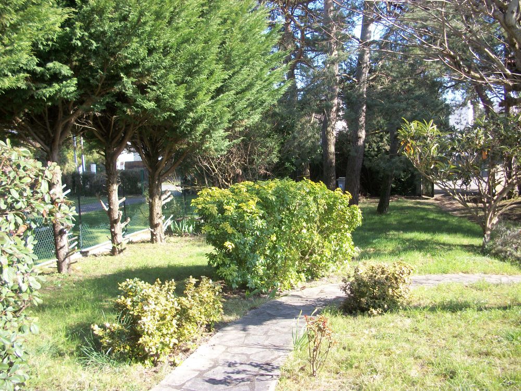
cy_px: 196
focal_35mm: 35
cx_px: 260
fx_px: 527
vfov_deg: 40.7
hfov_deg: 52.6
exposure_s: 1/200
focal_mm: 6.3
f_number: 3.1
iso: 80
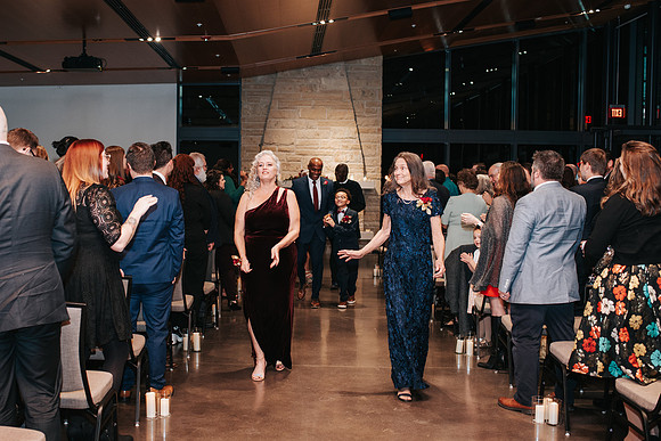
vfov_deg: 31.4
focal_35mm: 43
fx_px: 785
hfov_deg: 45.4
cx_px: 262
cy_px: 221
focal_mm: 35
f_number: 2.8
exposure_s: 1/200
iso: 1000
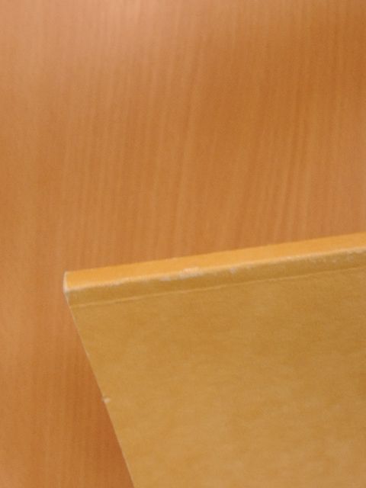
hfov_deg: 29.1
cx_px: 183
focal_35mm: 50
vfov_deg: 38.2
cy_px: 244
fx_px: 705
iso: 400
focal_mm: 8.9
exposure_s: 1/25
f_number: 5.1
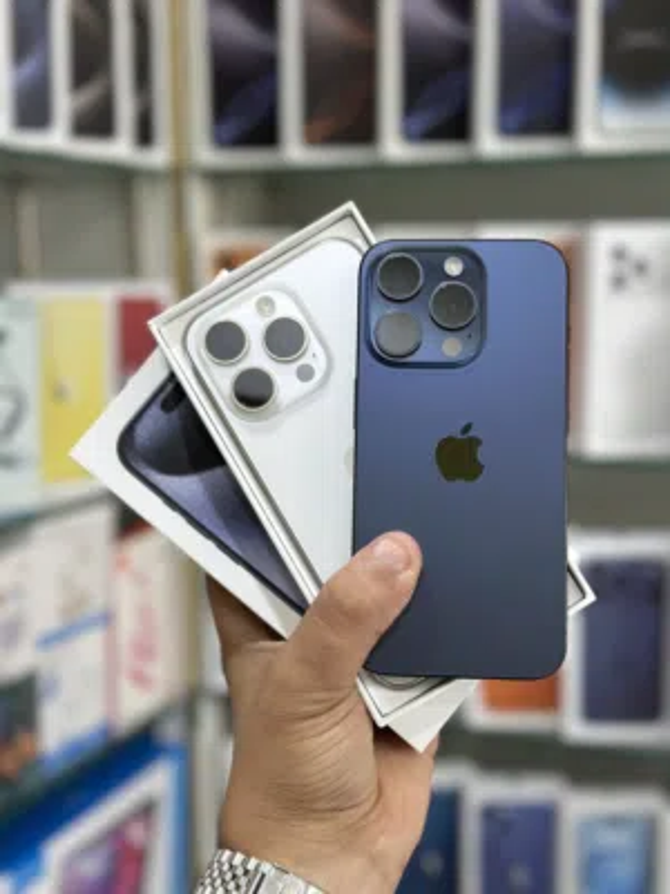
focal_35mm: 48
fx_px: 1239
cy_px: 447
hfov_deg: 30.3
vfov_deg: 39.7
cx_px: 335
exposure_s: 1/100
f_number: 1.78
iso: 100
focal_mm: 6.86
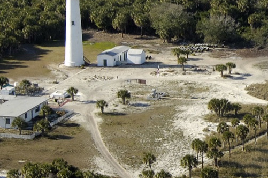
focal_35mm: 189
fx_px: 1403
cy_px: 38
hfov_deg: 10.7
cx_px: 310
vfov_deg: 7.2
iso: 400
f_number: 6.3
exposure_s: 1/1000
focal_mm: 35
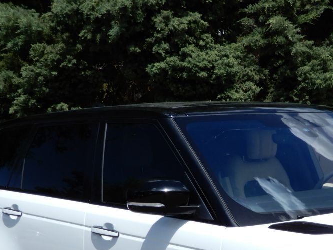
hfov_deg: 19.1
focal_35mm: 101
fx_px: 972
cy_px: 265
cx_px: 308
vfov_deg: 14.4
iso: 80
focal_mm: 7.5
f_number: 4
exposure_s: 1/1000
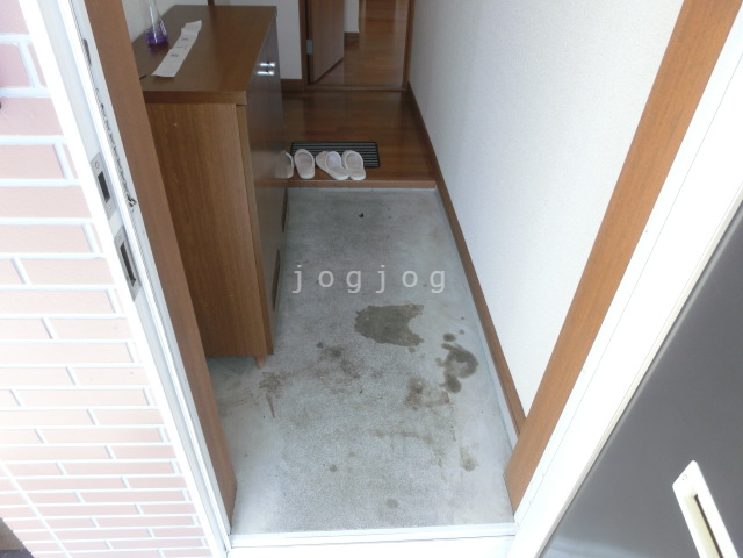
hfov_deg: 71.6
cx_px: 372
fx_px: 515
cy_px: 279
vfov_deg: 56.8
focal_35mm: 24
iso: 125
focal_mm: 4.24
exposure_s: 1/125
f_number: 3
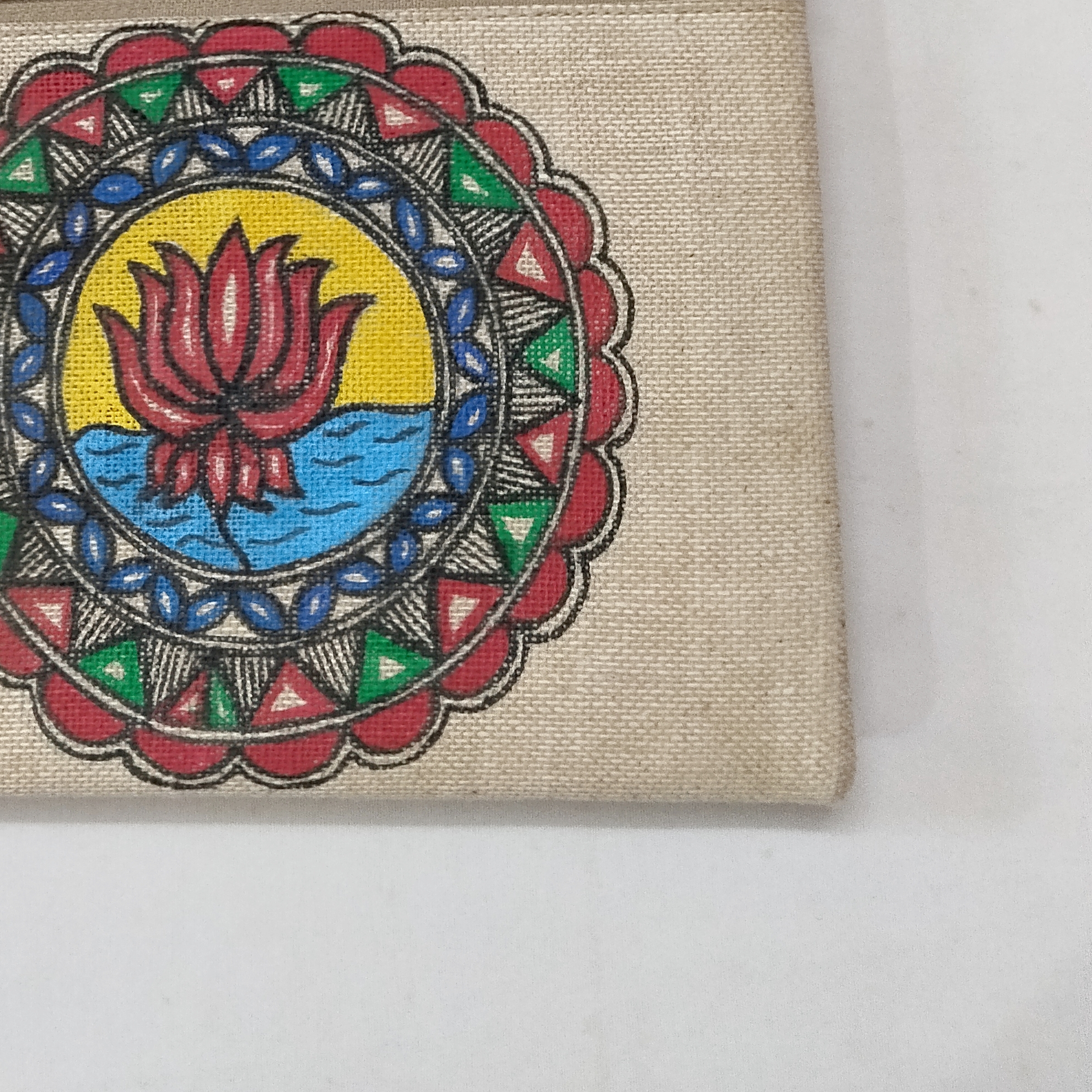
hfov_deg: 31.6
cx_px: 260
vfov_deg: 29.9
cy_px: -14
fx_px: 1892
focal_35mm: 53
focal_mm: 4.22
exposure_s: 1/33.3
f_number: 1.8
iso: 320
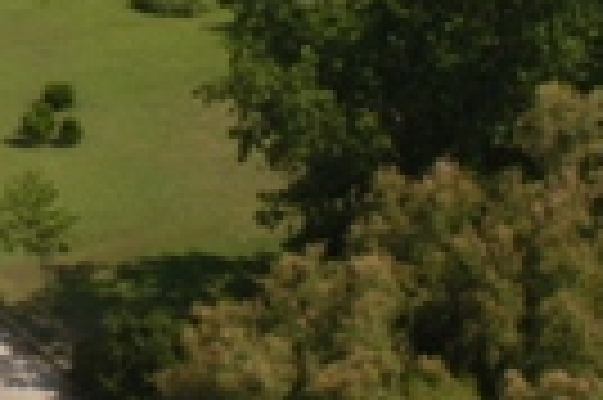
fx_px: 2877
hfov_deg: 11.7
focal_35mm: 172
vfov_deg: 7.7
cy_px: -369
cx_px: -148
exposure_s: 1/125
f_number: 8
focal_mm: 24
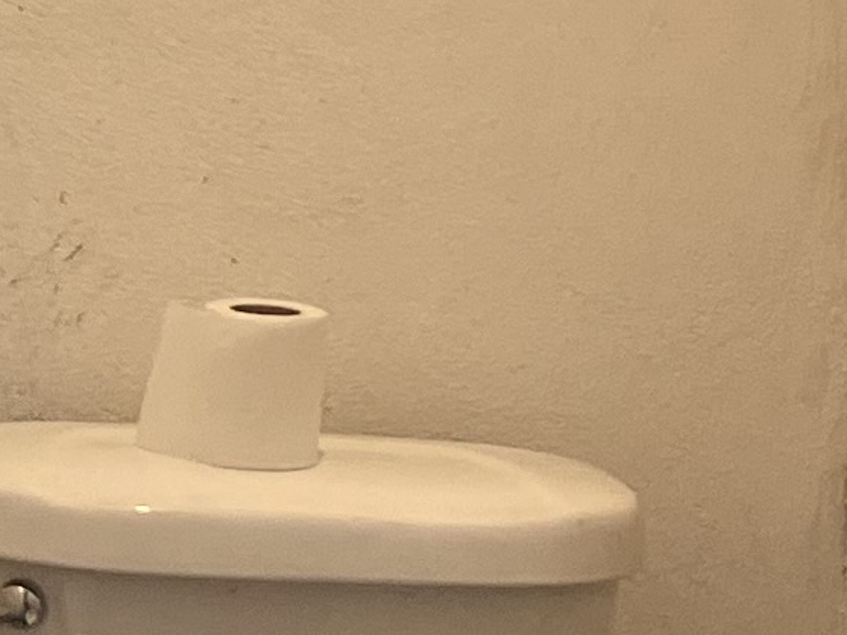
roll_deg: -0.8
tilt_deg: +0.2
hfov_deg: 10.3
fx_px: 4598
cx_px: -249
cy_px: -355
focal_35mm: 188
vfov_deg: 7.7
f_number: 1.6
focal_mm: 5.1
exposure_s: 1/120
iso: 125
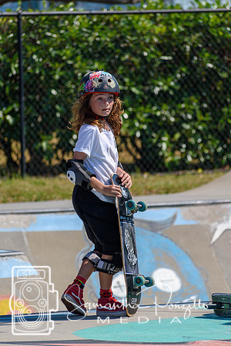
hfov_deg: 4.2
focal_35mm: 330
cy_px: 173
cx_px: 116
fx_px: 3176
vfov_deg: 6.2
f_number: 5.6
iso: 200
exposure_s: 1/2000
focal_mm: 220
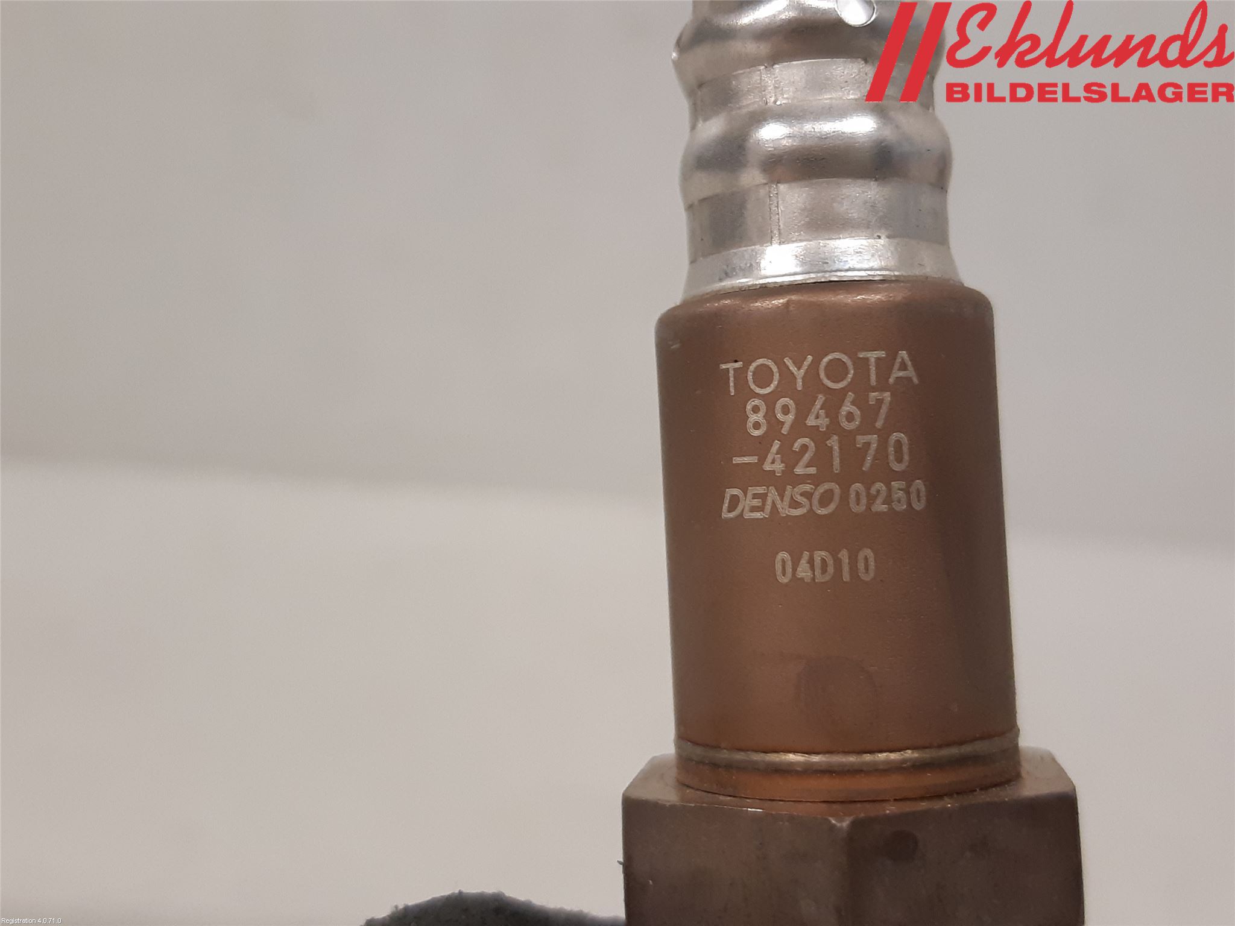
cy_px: 463
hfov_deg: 67.3
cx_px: 618
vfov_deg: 53.1
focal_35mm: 26
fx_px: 928
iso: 200
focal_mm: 3.93
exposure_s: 1/50
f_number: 1.7
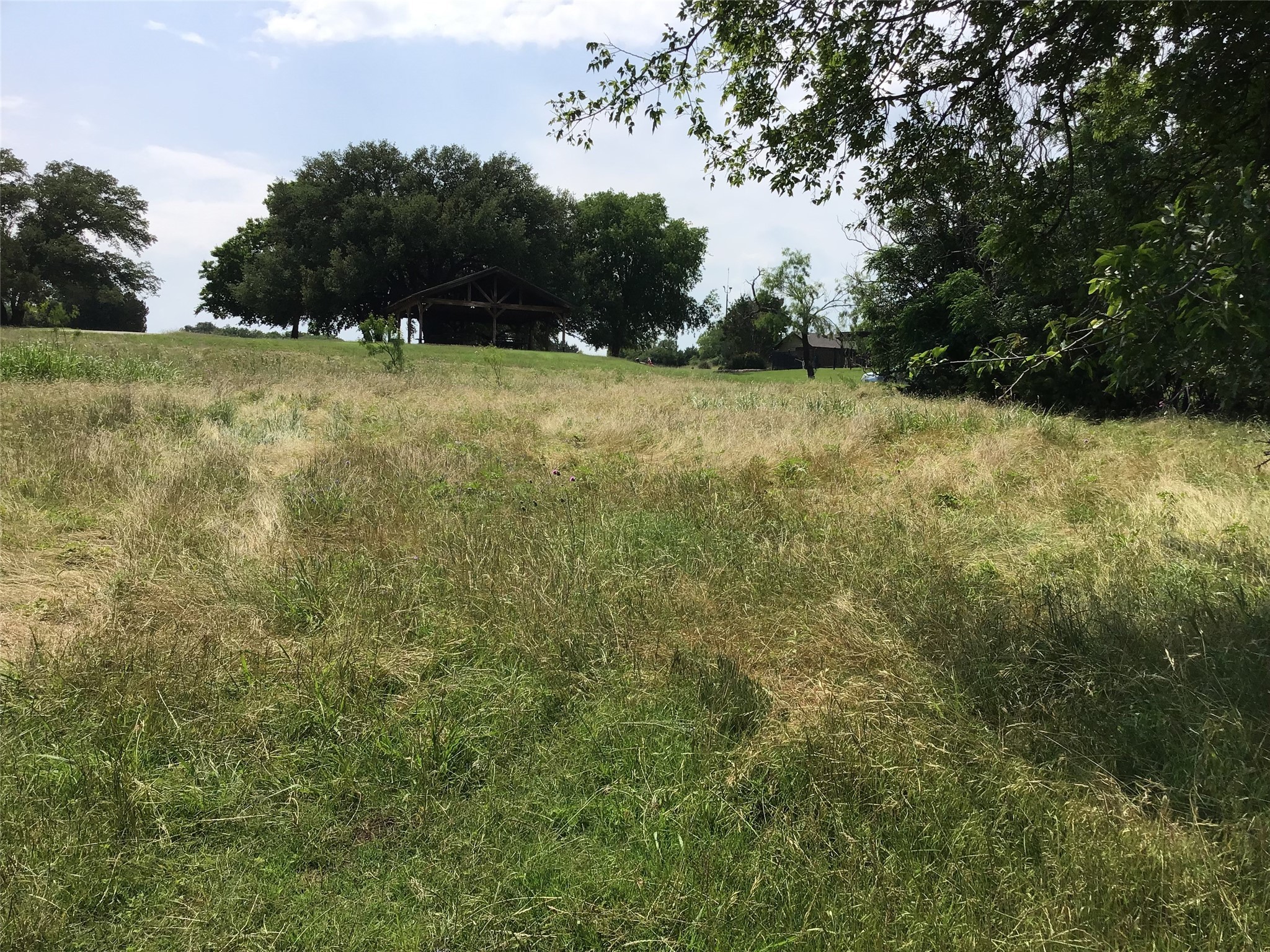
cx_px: 635
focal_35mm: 31
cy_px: 476
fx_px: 1137
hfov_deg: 58.4
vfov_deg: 45.4
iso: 25
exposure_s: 1/1631
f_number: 2.4
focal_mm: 3.3
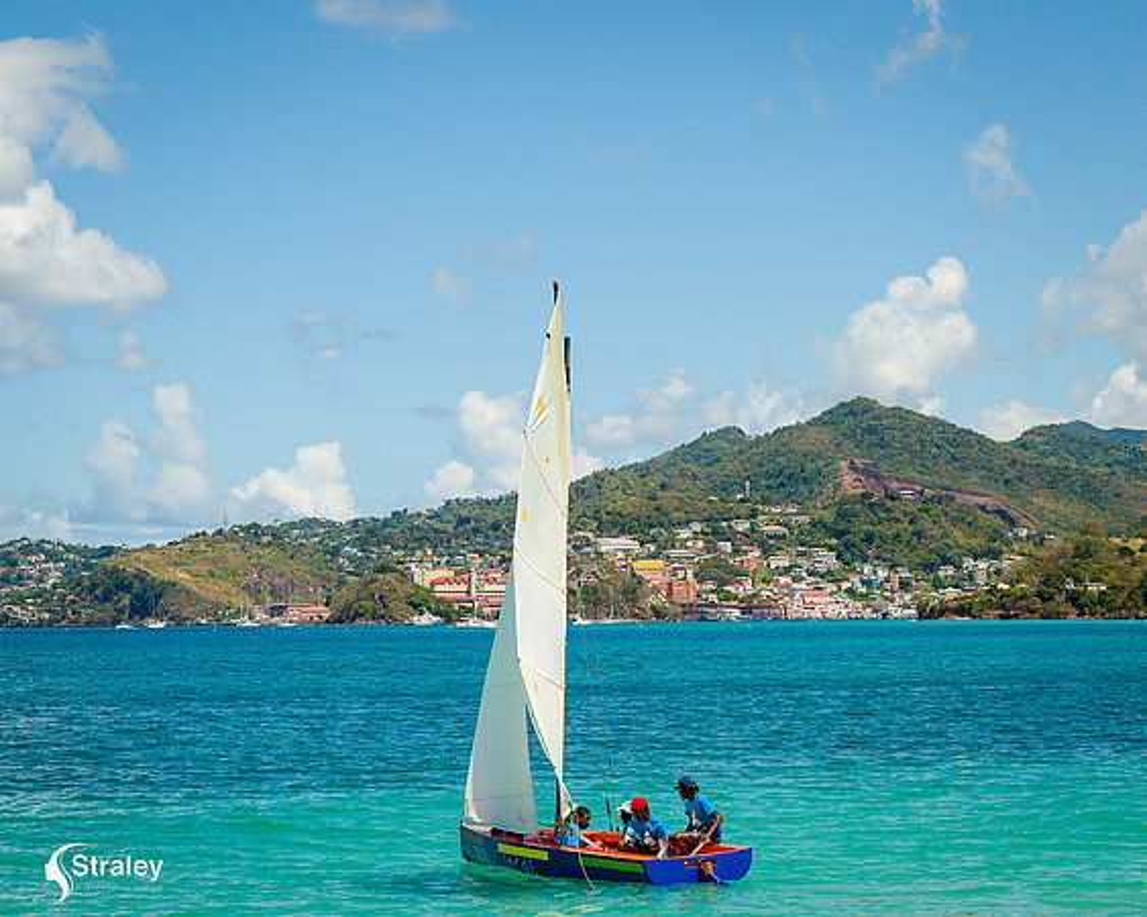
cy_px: 458
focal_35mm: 99
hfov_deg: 19.3
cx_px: 603
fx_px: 3372
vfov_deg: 15.5
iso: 100
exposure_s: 1/320
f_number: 8
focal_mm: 86
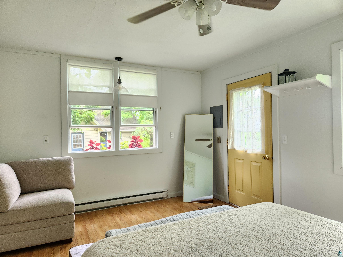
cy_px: 128
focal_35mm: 23
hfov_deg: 73.9
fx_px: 228
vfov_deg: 58.9
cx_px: 172
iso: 400
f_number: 1.8
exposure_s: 1/120
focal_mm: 5.4
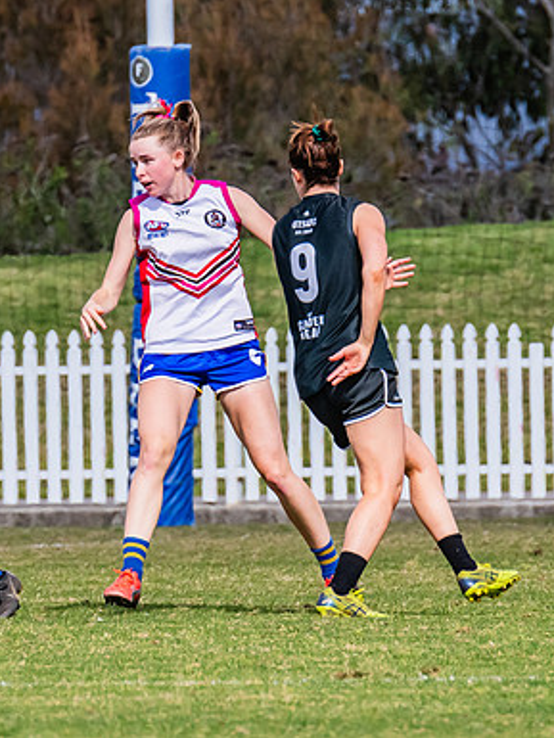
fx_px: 24057
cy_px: 356
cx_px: 51
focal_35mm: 1128
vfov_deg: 1.8
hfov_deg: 1.3
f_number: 10
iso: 800
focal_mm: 420
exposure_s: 1/1250
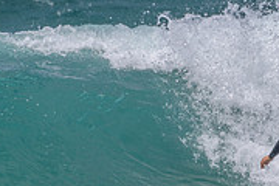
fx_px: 15321
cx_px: 318
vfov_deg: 0.7
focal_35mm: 1977
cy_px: 169
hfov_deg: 1.0
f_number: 5.6
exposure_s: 1/2000
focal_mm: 500
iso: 72
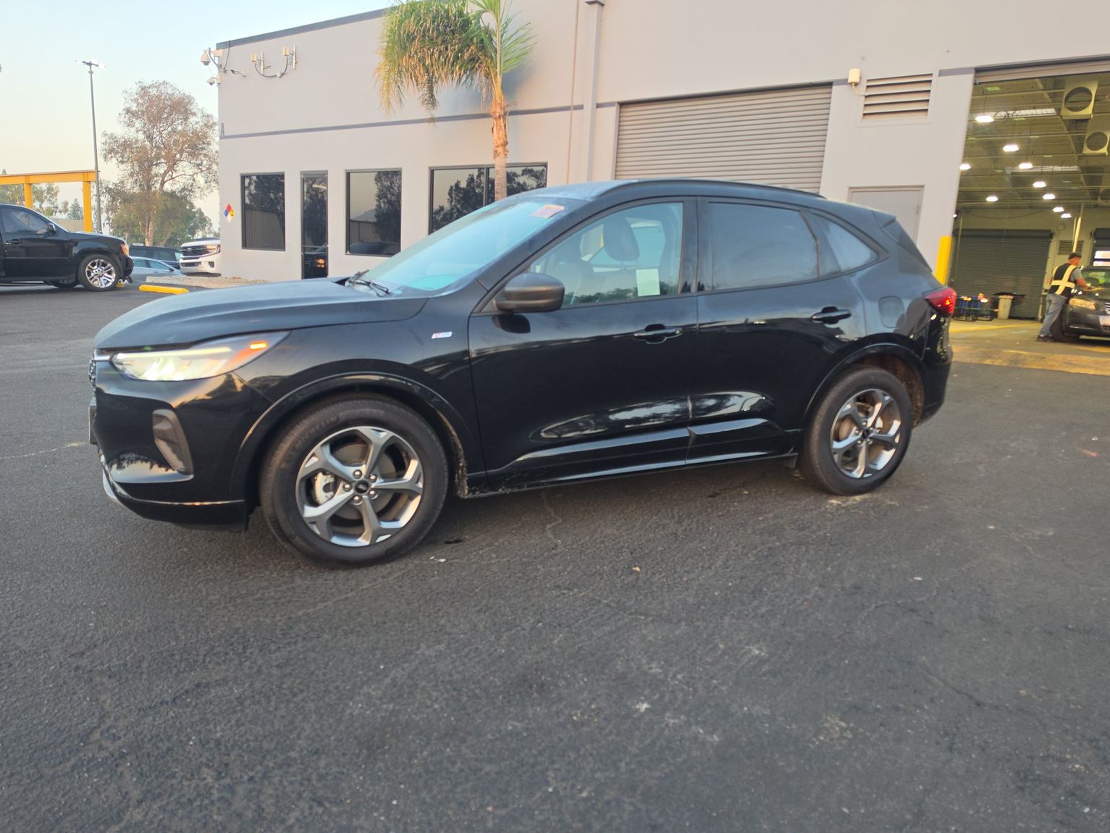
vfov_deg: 56.8
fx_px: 770
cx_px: 567
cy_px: 430
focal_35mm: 24
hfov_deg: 71.6
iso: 23
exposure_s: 1/119
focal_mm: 6.5
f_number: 1.4
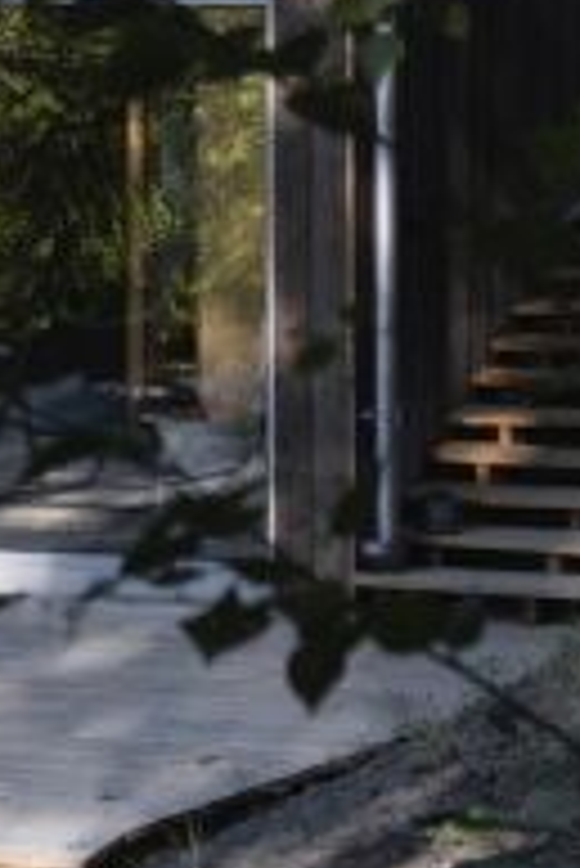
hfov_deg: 7.9
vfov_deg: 11.0
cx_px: -191
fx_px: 4125
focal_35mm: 171
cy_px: -832
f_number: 4
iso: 160
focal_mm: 20
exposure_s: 1/220
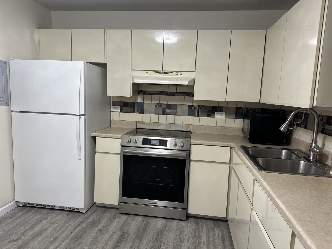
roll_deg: -3.0
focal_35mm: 24
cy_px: 124
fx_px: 230
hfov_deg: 71.6
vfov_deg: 56.8
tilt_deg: -7.4
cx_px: 166
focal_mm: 6.86
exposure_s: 1/60
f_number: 1.78
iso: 200
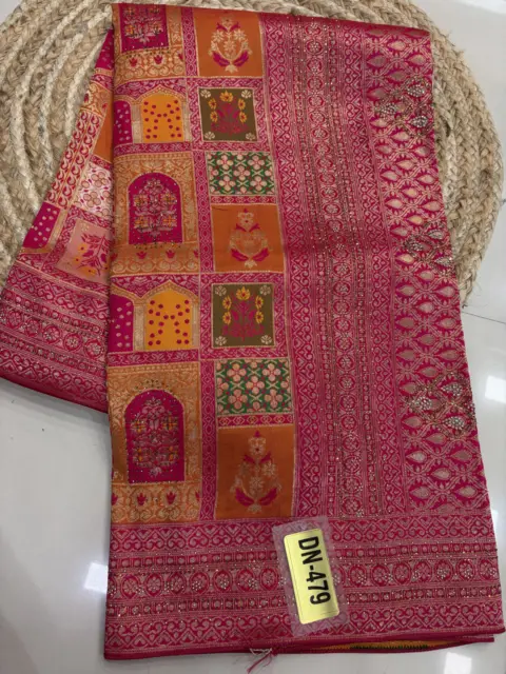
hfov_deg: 53.1
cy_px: 337
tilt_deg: -72.9
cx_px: 253
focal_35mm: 26
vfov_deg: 67.3
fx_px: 507
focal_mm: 5.96
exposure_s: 1/50
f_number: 1.6
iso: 80
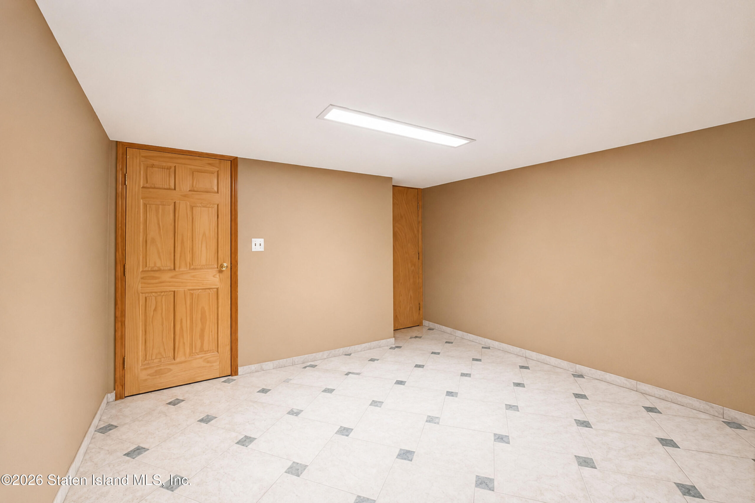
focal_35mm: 15
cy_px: 252
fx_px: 315
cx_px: 378
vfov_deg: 77.3
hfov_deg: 100.4
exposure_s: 1/40
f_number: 4.5
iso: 2000
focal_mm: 10
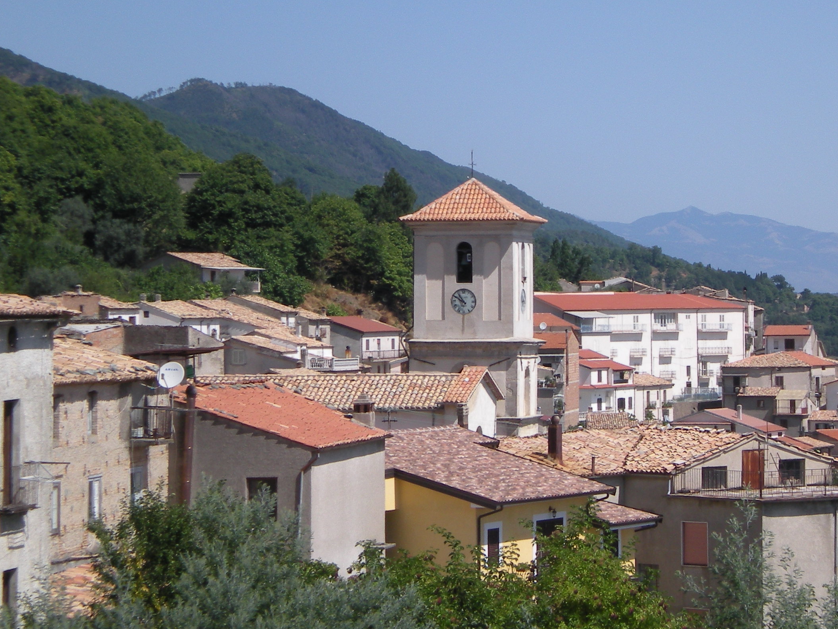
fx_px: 3269
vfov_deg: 11.0
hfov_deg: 14.6
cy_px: 273
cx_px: 618
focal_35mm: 135
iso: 64
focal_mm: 14.3
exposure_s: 1/290
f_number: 7.2
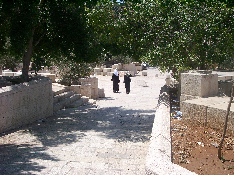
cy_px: 88
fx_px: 264
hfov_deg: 47.9
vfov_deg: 36.8
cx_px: 117
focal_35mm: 39
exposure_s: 1/750
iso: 100
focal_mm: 8
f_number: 4
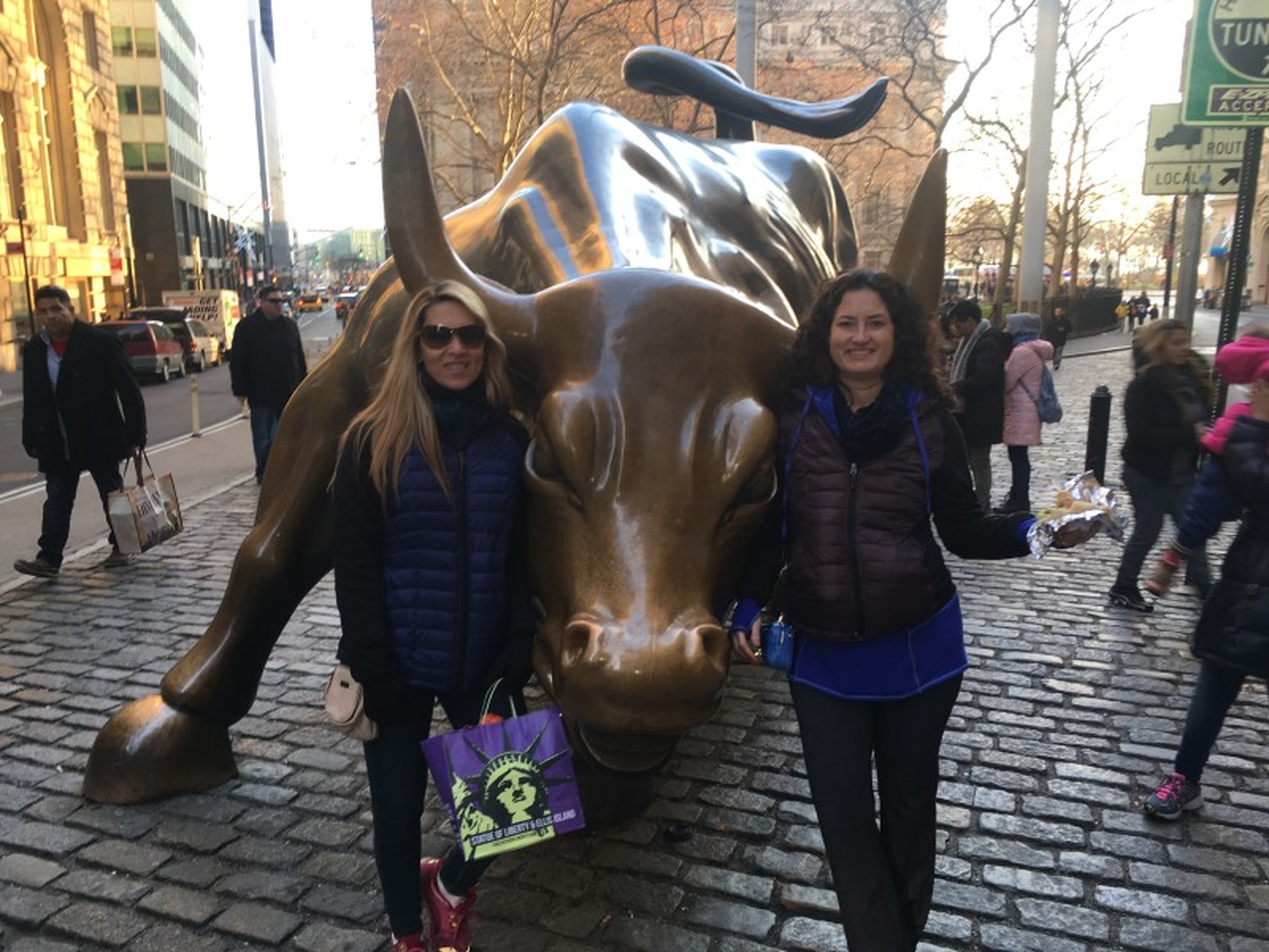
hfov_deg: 61.7
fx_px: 1063
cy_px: 476
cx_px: 634
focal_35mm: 29
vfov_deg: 48.2
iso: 32
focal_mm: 4.15
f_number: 2.2
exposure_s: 1/30
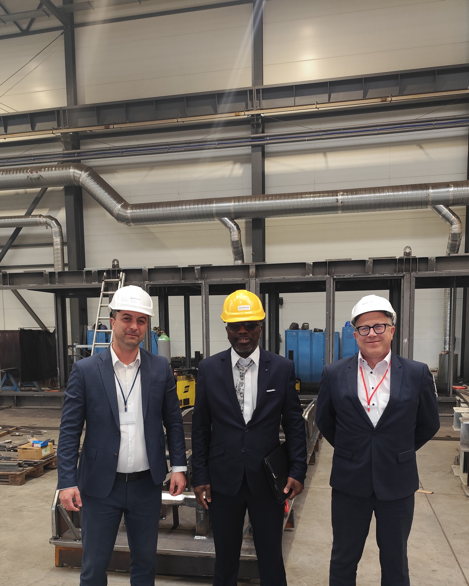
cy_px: 389
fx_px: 520
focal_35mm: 30
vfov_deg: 57.5
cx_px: 238
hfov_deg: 48.5
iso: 500
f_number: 1.65
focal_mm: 6.19
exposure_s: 1/100
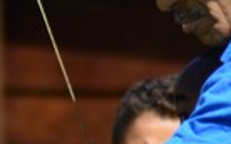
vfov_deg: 0.8
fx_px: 10687
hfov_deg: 1.2
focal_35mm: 1699
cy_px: 210
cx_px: -85
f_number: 4.2
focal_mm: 150
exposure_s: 1/640
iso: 100
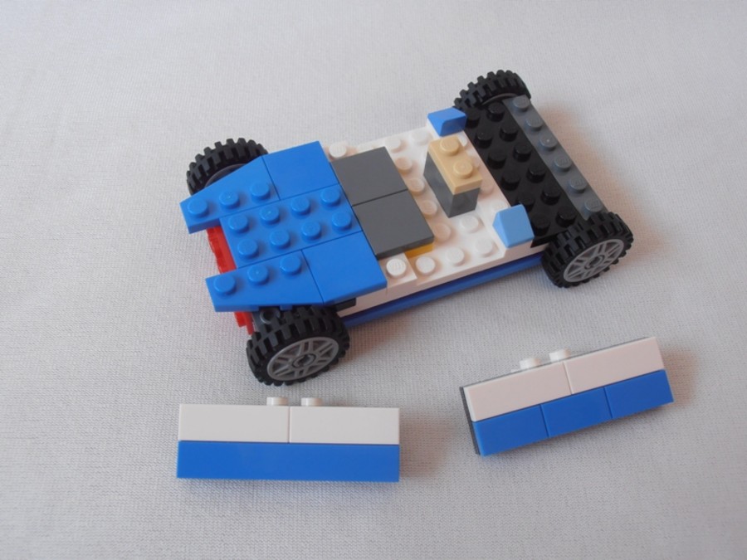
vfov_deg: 38.7
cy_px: 280
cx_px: 374
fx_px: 798
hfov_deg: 50.1
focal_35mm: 37
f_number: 3.9
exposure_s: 1/40
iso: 100
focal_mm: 6.61
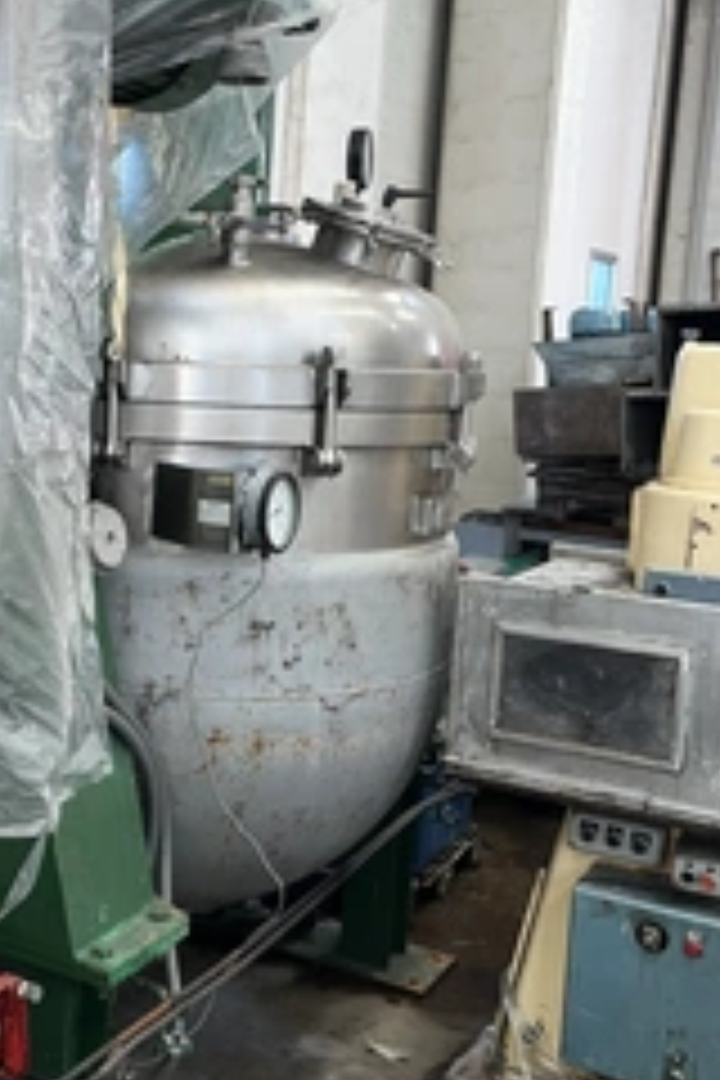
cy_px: 459
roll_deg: -3.0
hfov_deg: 29.0
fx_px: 1350
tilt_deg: -7.9
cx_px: 108
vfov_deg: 43.5
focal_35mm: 45
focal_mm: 5.1
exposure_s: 1/38
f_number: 1.6
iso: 32
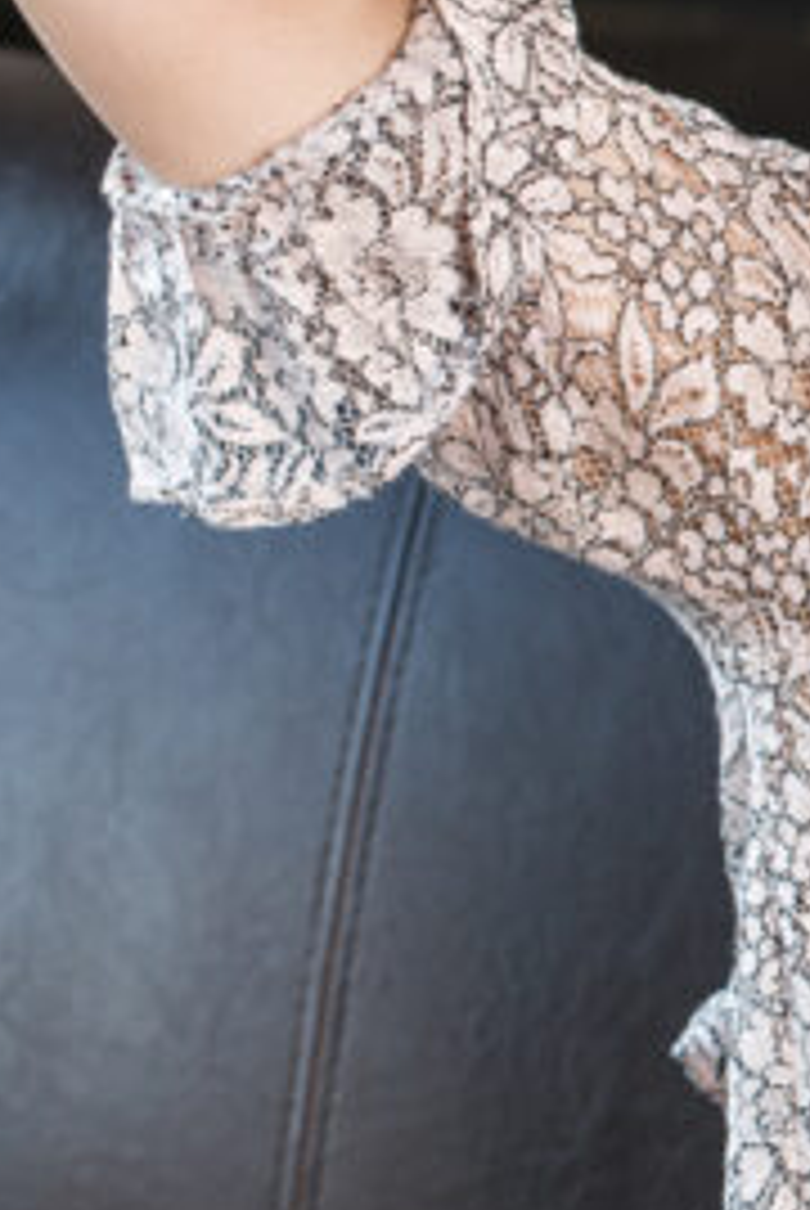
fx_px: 6396
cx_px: 1393
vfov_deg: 10.7
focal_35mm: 190
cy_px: 1129
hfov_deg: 7.1
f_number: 3.5
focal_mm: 50
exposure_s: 1/100
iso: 200
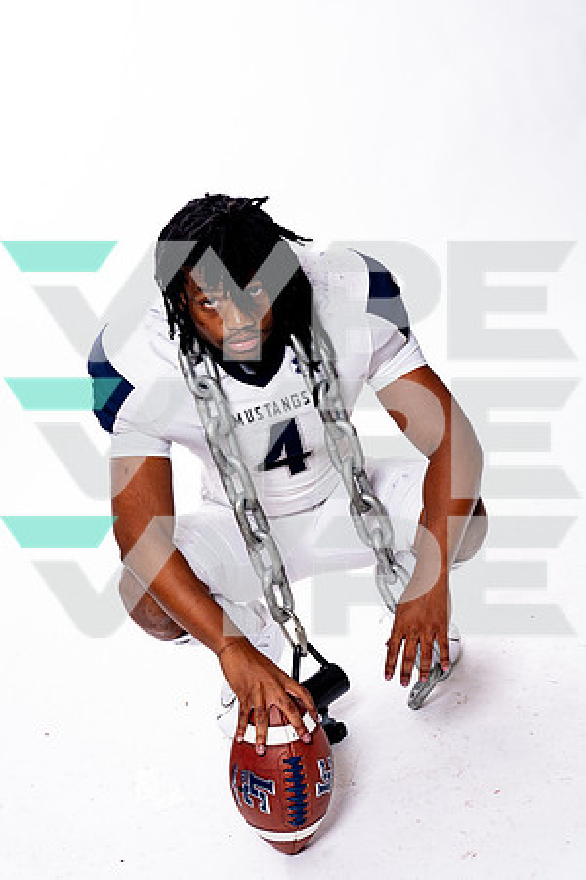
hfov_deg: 21.9
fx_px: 1514
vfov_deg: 32.4
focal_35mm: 62
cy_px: 440
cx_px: 293
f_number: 8
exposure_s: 1/250
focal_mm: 62
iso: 400
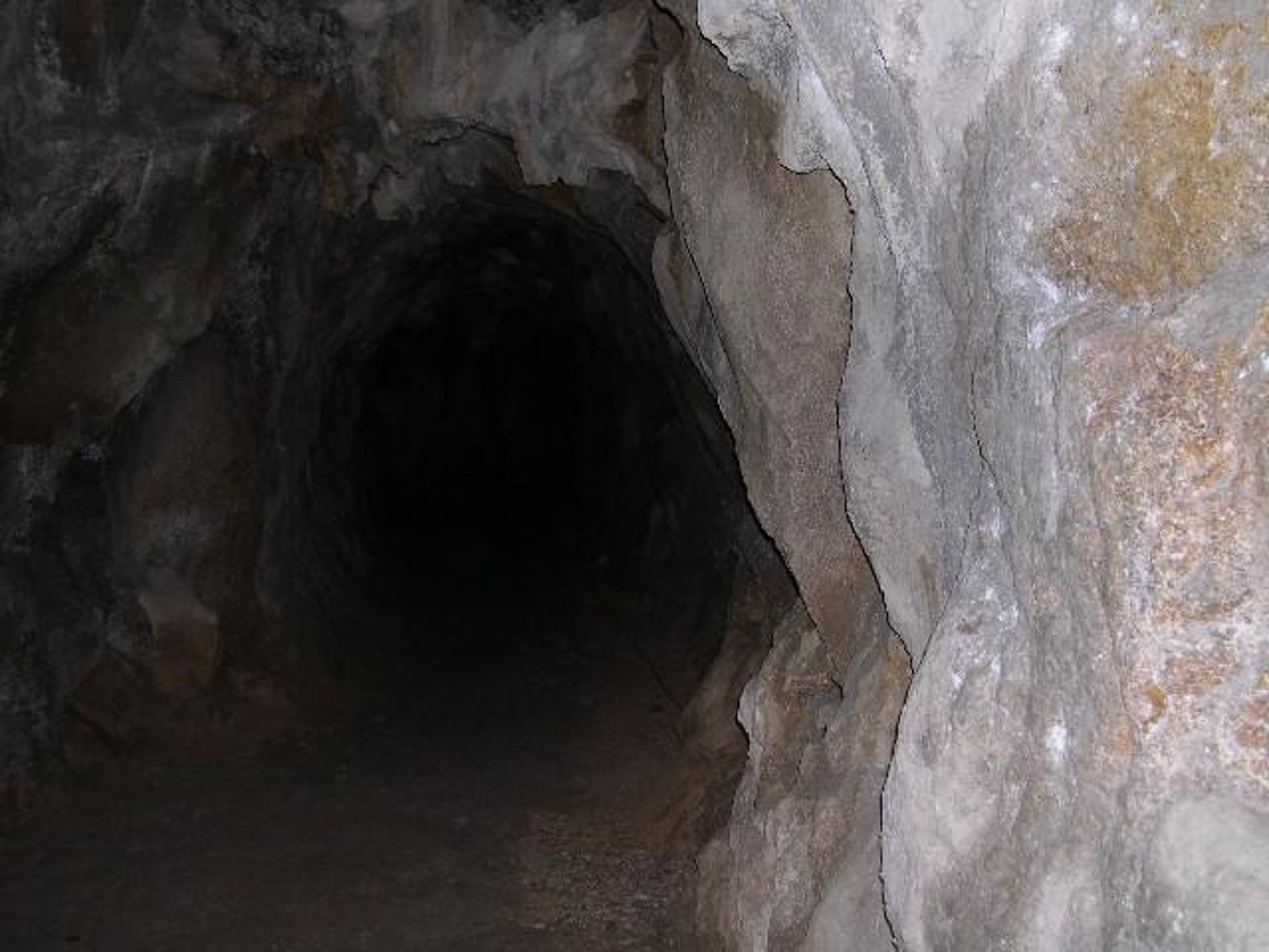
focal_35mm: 38
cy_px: 476
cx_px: 634
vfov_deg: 37.7
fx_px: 1393
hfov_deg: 49.0
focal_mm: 8
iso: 154
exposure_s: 1/60
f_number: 2.8
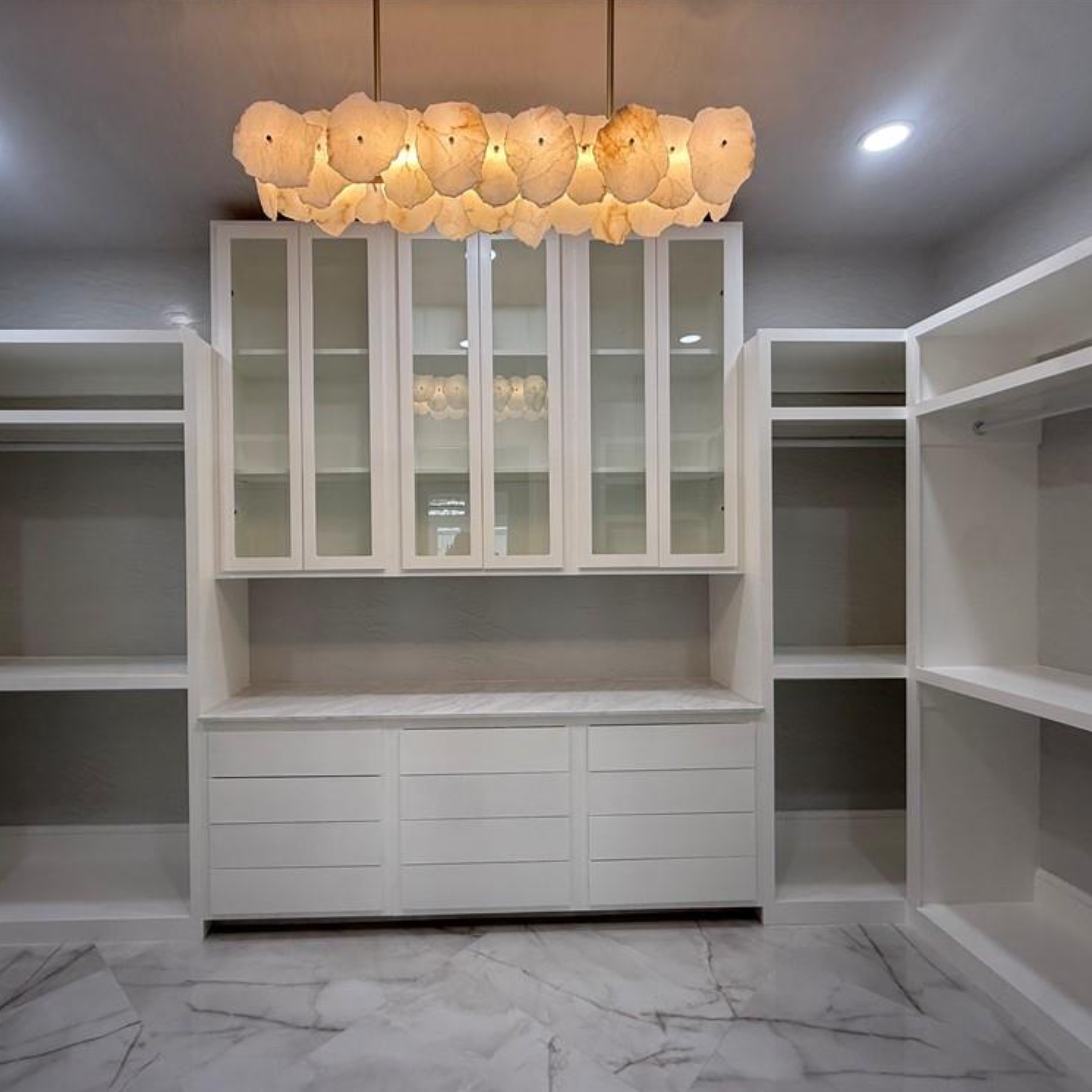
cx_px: 482
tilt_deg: -0.4
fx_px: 607
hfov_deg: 83.6
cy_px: 560
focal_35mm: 17
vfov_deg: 84.0
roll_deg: +0.4
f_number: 2.2
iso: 80
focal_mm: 2.22
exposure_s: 1/120
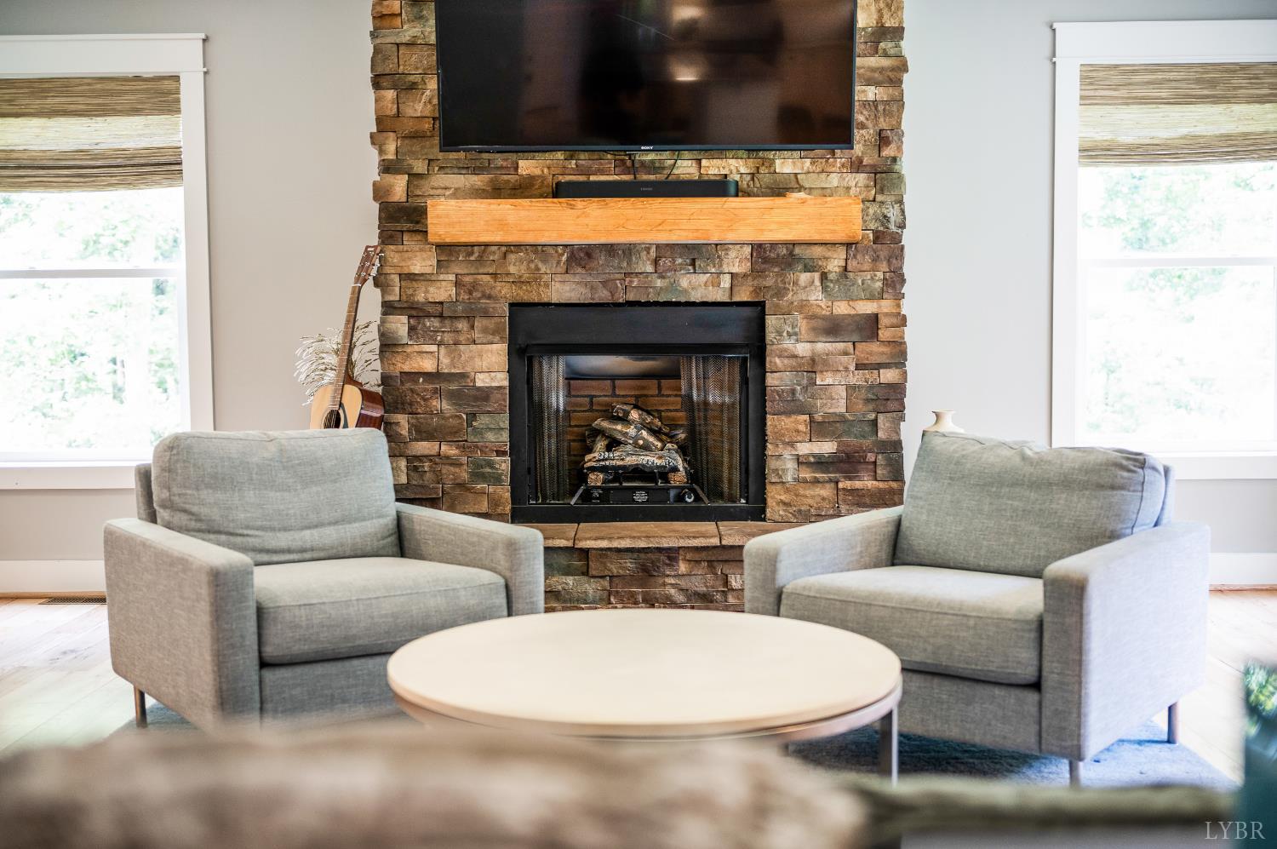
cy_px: 424
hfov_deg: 48.5
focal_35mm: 40
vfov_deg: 33.3
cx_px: 638
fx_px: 1417
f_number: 2.5
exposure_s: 1/60
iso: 400
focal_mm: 40
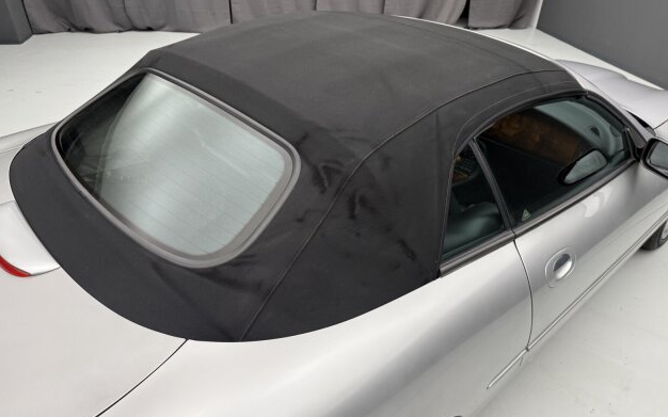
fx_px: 473
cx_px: 336
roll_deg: -1.8
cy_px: 219
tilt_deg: -34.0
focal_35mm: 26
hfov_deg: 70.4
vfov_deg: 47.6
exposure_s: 1/99
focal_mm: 6.76
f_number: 1.78
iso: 160
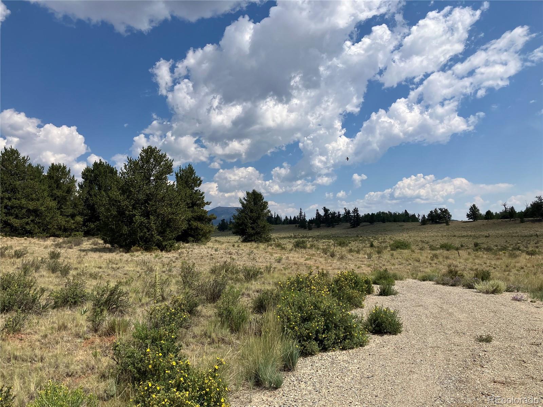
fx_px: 439
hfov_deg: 63.4
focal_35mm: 28
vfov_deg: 49.7
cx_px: 272
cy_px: 204
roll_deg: +1.2
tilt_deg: +3.8
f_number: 1.8
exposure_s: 1/3205
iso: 32
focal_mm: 3.99
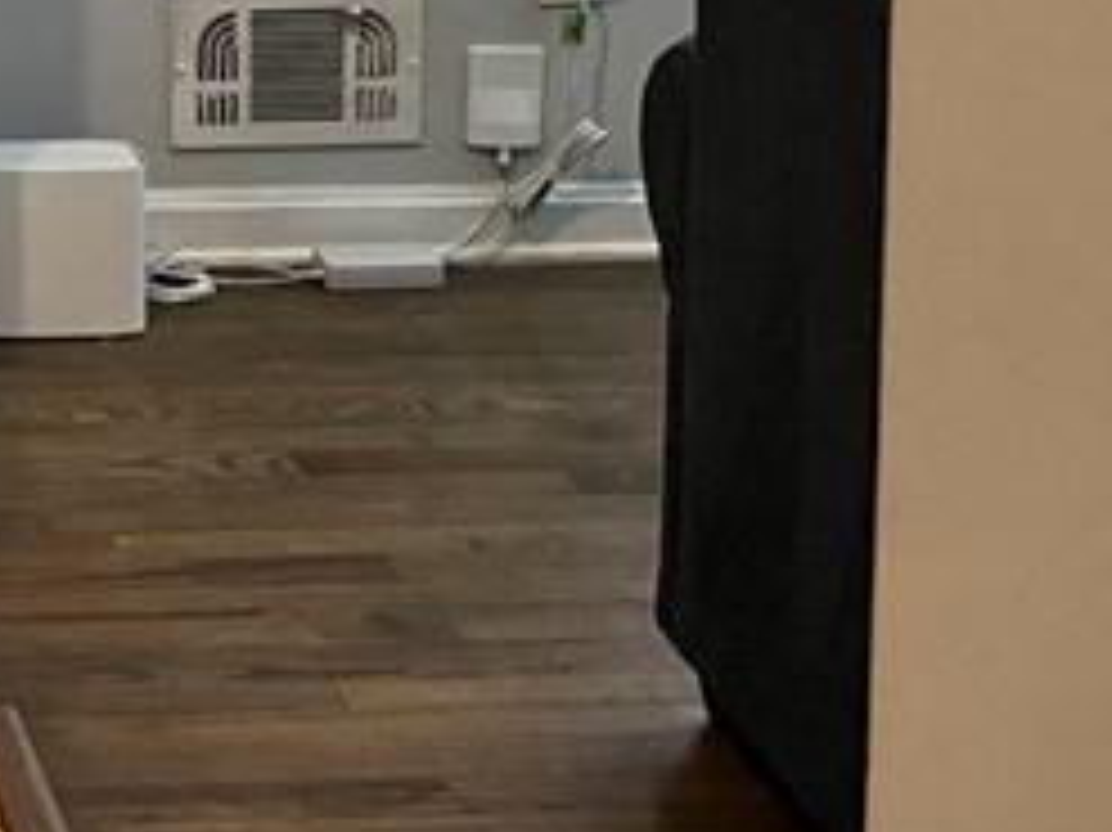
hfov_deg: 16.2
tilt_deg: -6.3
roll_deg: +1.0
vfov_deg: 12.6
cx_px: -684
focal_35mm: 108
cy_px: -621
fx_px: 3468
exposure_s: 1/60
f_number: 1.5
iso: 250
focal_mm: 5.7
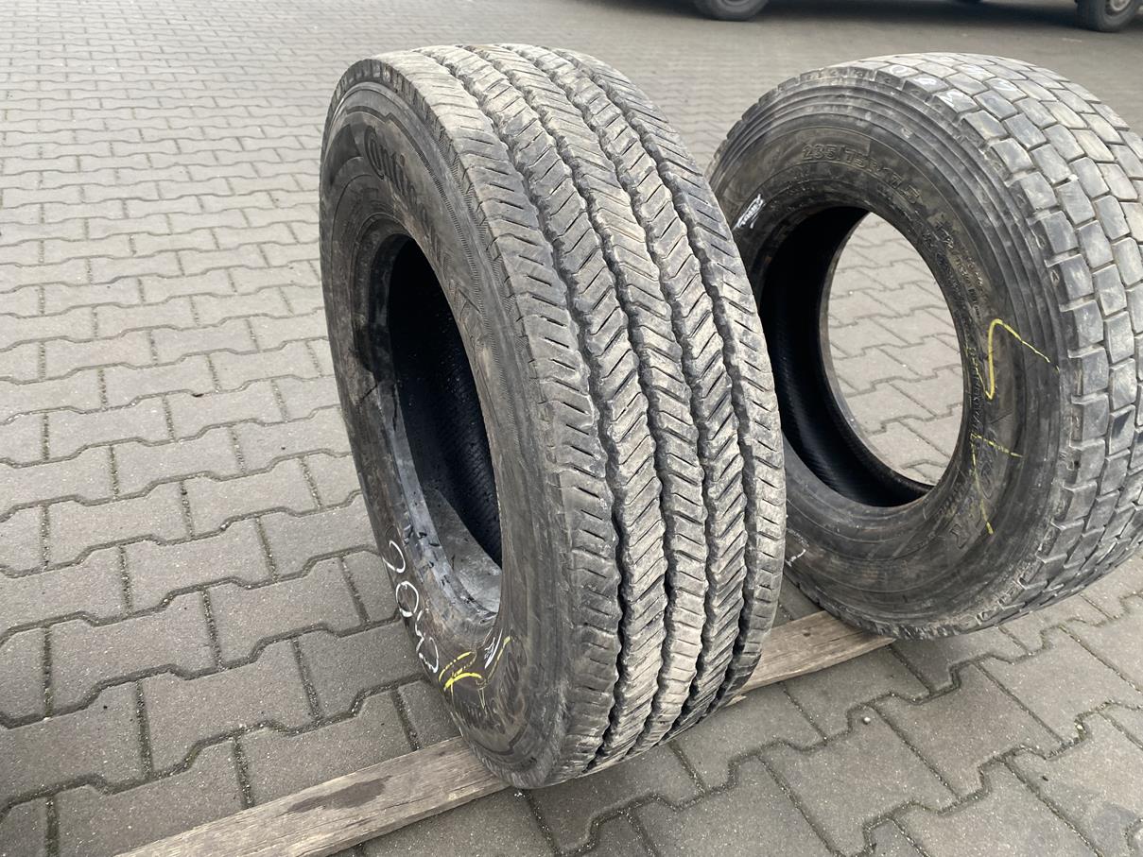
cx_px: 572
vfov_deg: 53.1
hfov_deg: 67.3
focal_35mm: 26
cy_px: 428
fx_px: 859
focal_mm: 4.25
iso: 100
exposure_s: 1/121
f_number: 1.8
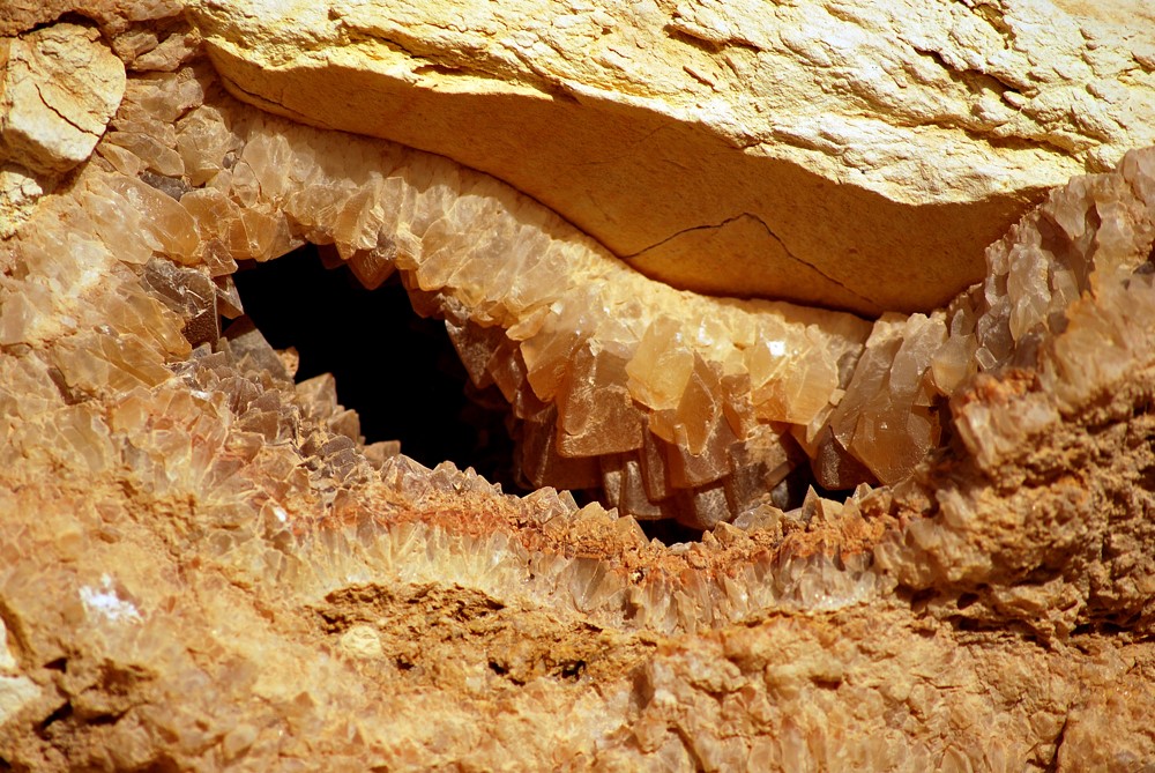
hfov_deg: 6.9
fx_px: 9635
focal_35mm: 300
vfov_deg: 4.6
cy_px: 386
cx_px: 578
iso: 100
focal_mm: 200
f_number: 5.6
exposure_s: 1/1250
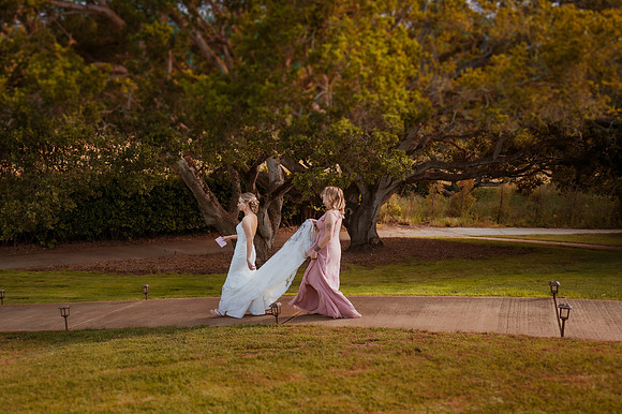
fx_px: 573
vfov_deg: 39.6
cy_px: 243
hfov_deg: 56.6
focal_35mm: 33
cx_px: 254
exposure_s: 1/3200
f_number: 2.8
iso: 500
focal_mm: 28
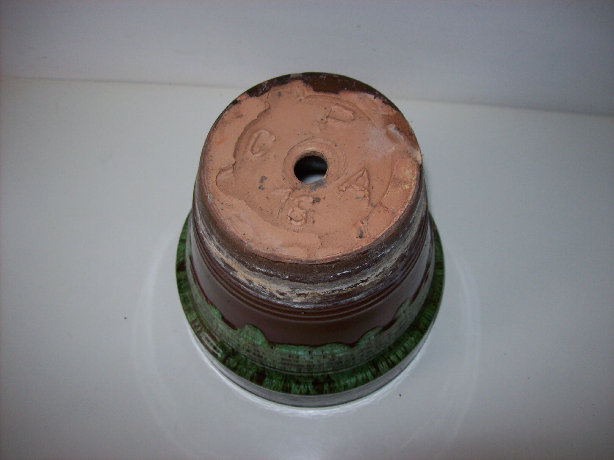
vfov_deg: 39.6
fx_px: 638
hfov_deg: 51.4
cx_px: 307
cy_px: 230
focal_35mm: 36
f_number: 2.7
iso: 80
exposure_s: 1/64
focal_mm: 6
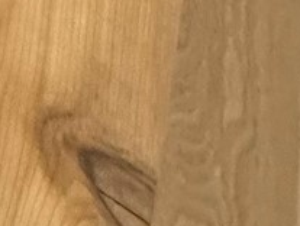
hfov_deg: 11.8
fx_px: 938
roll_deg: +8.2
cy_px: -892
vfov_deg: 6.4
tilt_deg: -19.6
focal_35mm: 108
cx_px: -551
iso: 320
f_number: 2.2
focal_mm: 2.22
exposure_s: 1/60
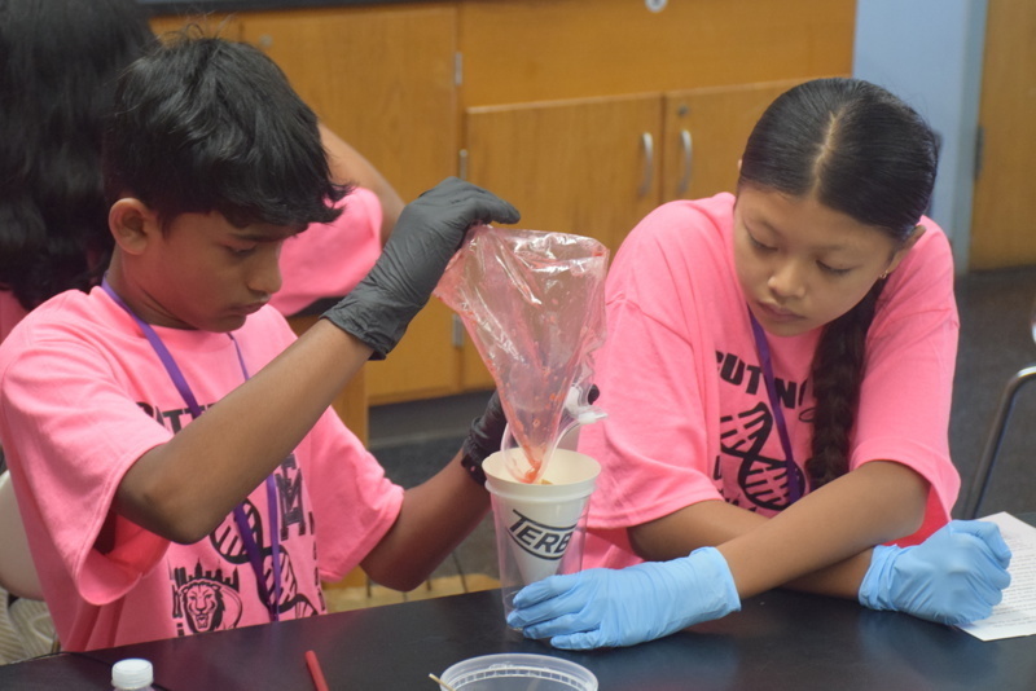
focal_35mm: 78
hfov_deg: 26.0
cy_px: 346
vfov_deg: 17.5
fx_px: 2245
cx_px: 518
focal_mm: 52
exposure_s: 1/60
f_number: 4.8
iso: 2000
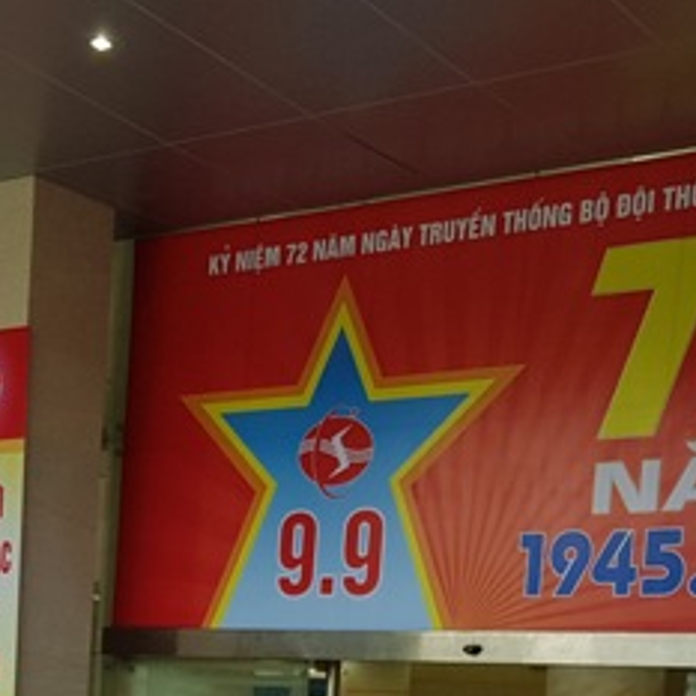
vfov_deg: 20.3
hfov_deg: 21.6
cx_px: 134
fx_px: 1797
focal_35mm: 79
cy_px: 875
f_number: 1.7
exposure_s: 1/251
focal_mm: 4.2
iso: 40
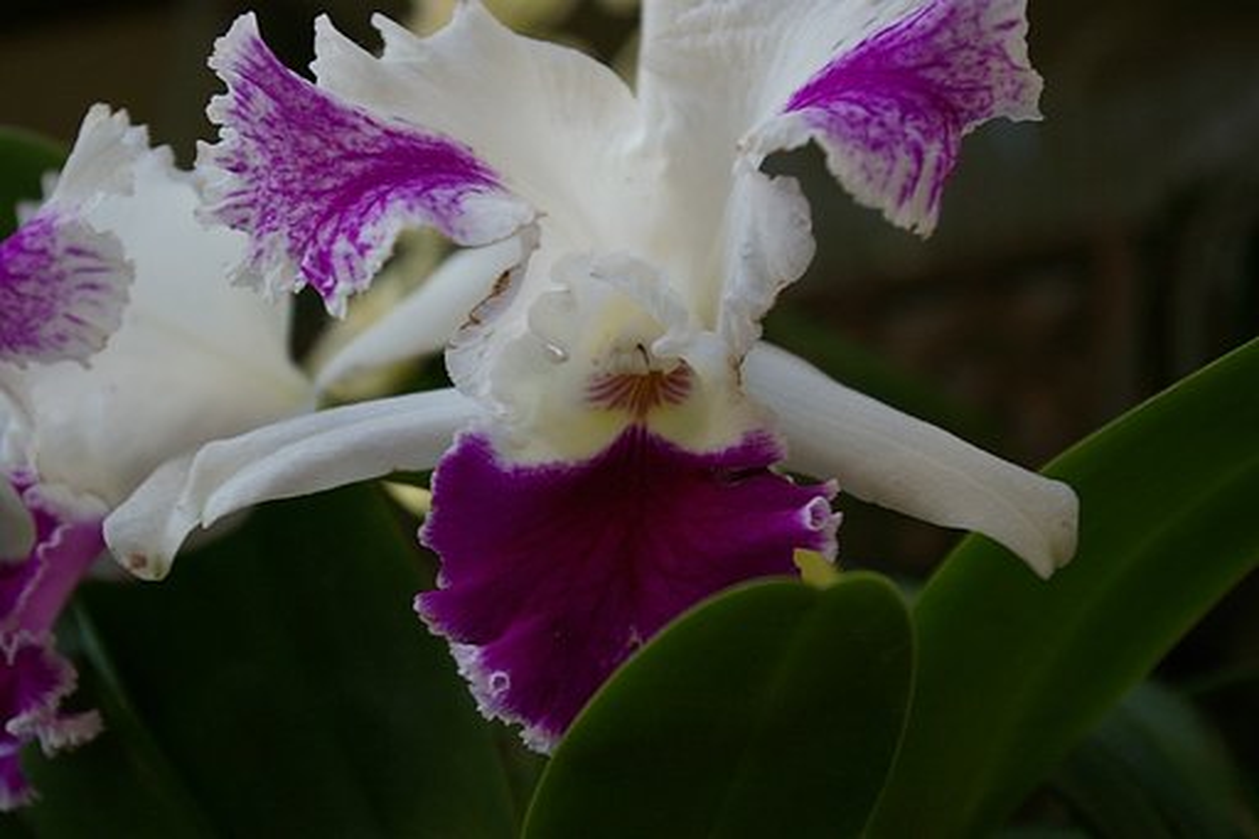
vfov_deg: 22.6
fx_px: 2098
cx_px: 630
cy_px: 420
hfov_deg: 33.4
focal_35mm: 60
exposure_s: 1/50
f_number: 4.5
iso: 400
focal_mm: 40
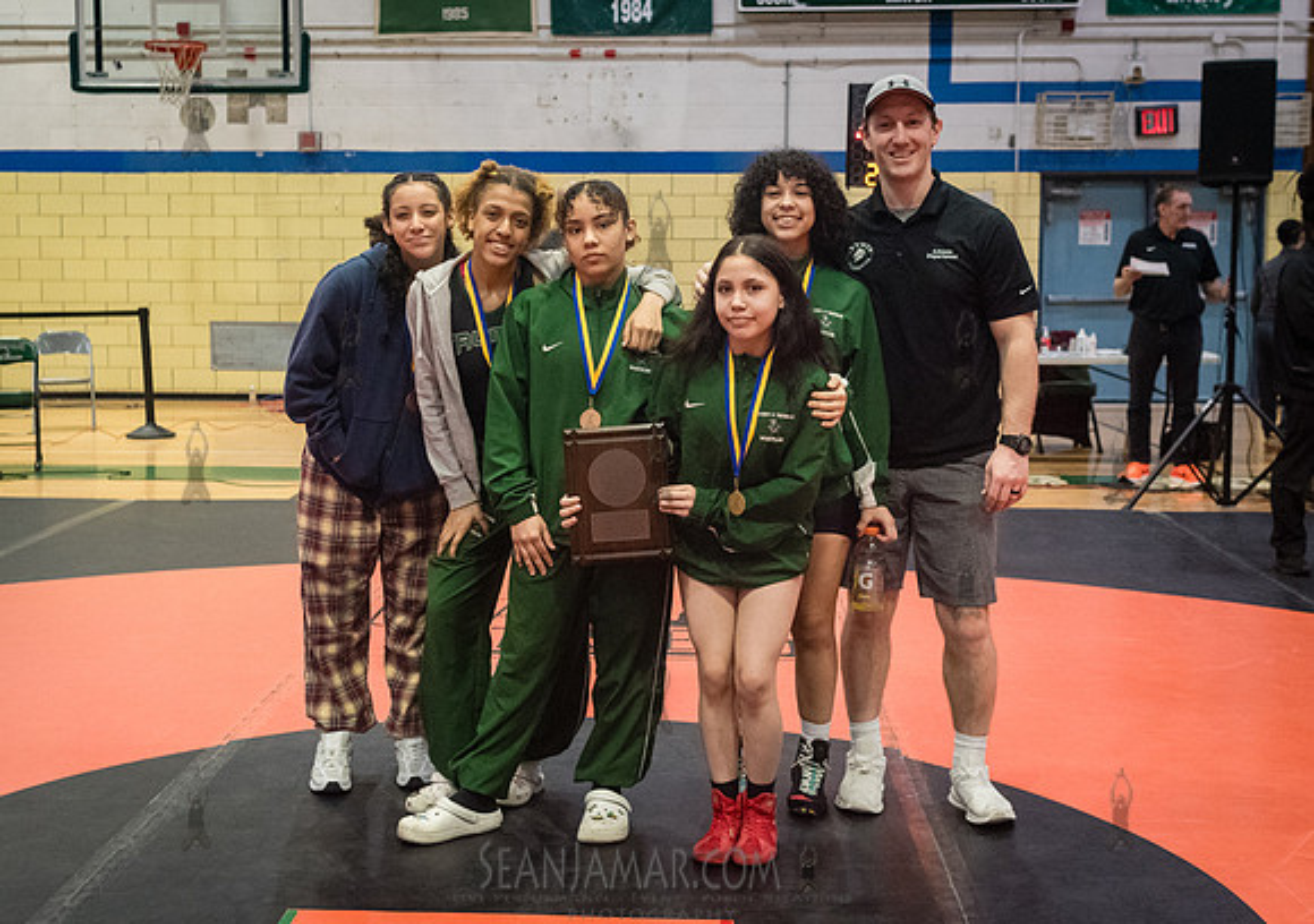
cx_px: 618
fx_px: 1710
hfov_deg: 42.0
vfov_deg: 30.2
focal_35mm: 46
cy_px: 396
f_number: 4
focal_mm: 35
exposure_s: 1/400
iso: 8000
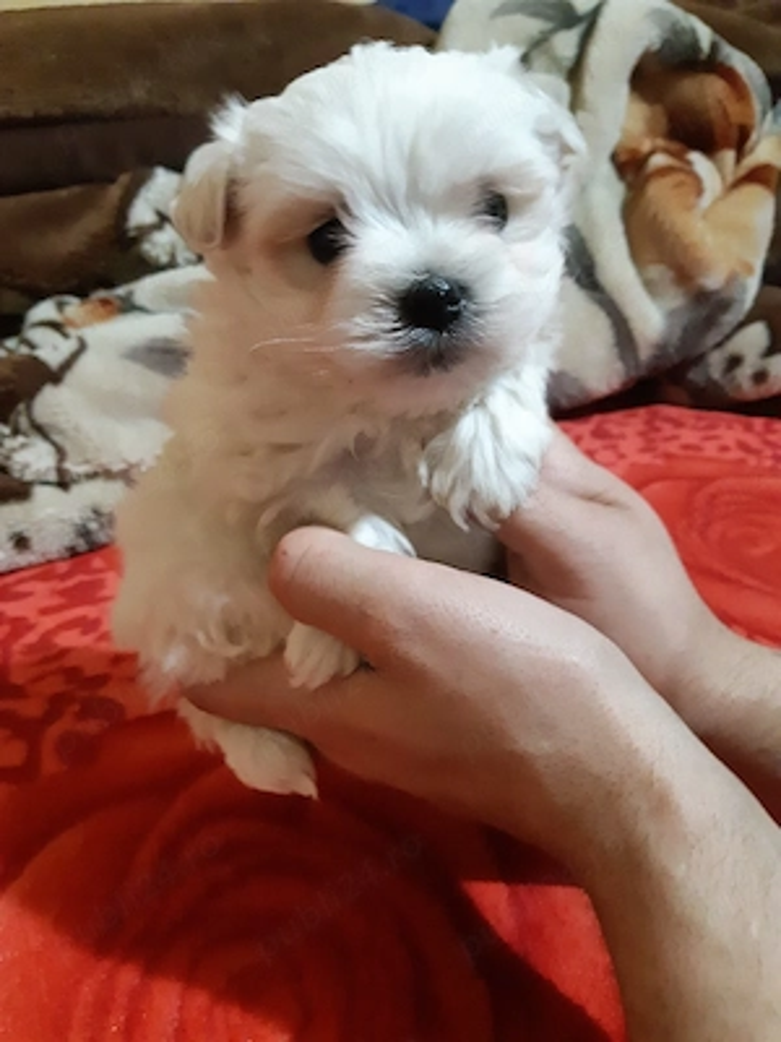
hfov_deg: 53.1
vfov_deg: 67.3
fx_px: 782
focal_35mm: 26
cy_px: 521
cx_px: 390
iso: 500
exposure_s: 1/25
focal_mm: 3.93
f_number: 1.7
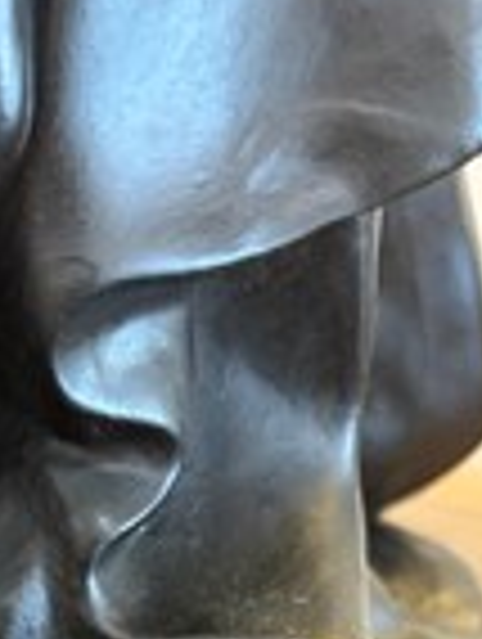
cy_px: 837
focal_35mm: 73
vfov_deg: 23.5
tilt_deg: -25.0
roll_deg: -1.1
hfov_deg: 19.8
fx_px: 1351
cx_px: 50
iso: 400
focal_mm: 5.96
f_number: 1.6
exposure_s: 1/33
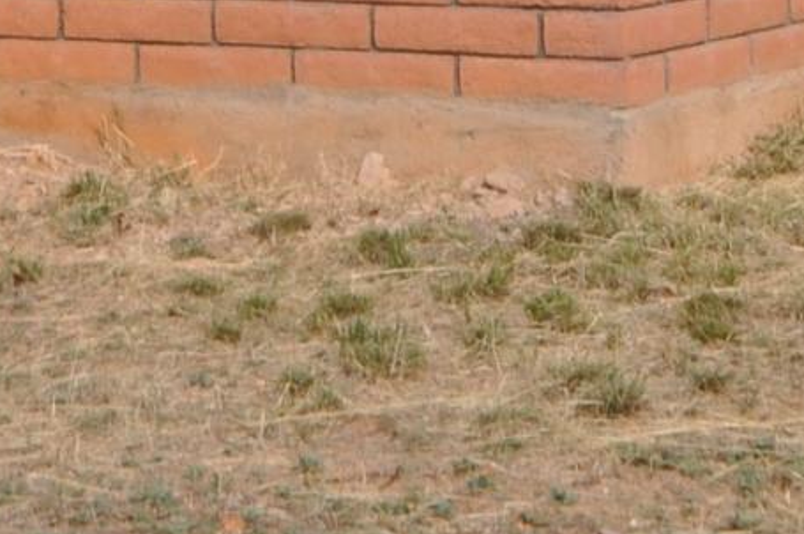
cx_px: -23
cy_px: -744
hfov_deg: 10.3
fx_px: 4416
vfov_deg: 6.6
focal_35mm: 198
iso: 200
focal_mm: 20
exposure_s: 1/500
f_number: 11
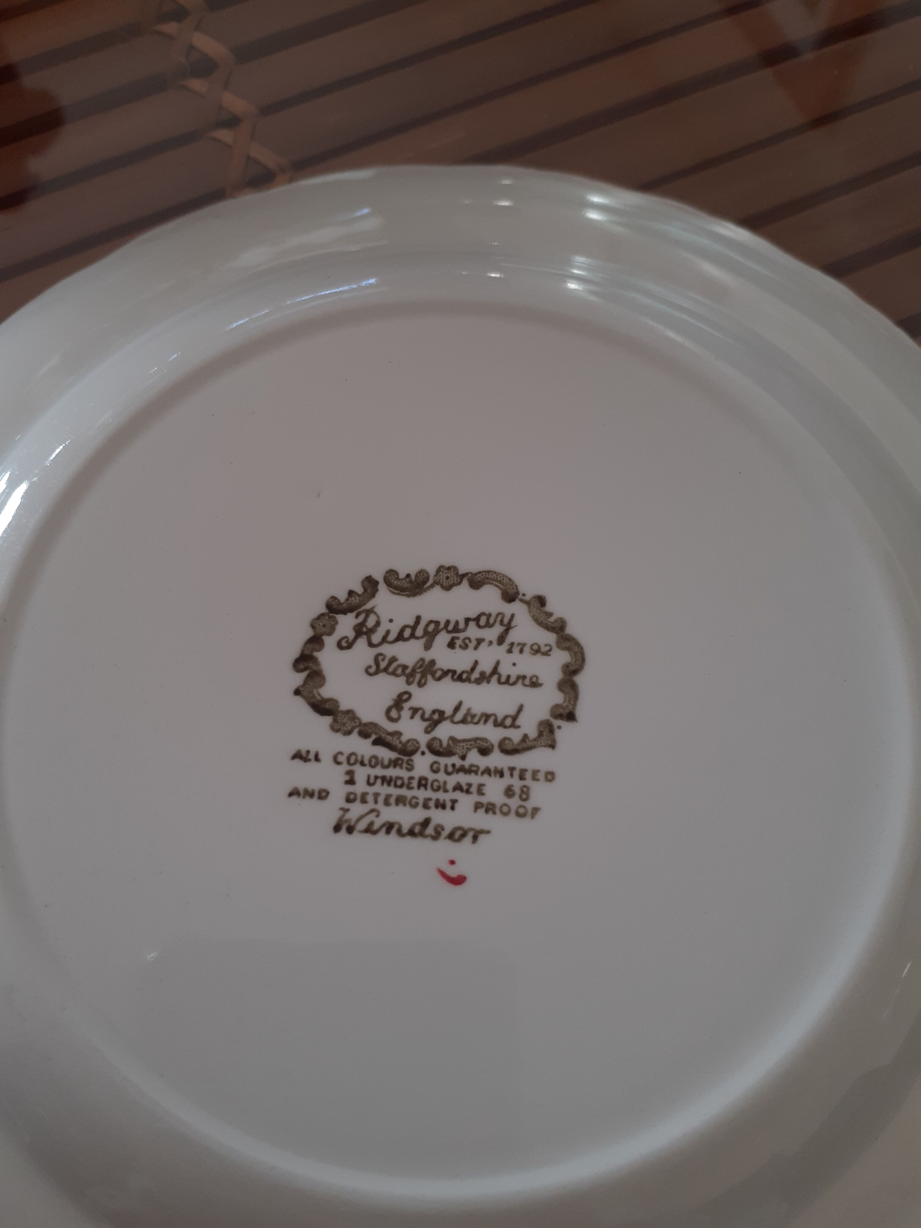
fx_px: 958
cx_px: 460
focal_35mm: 27
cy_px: 614
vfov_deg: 65.3
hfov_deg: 51.4
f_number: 1.9
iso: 64
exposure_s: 1/100
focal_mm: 3.6
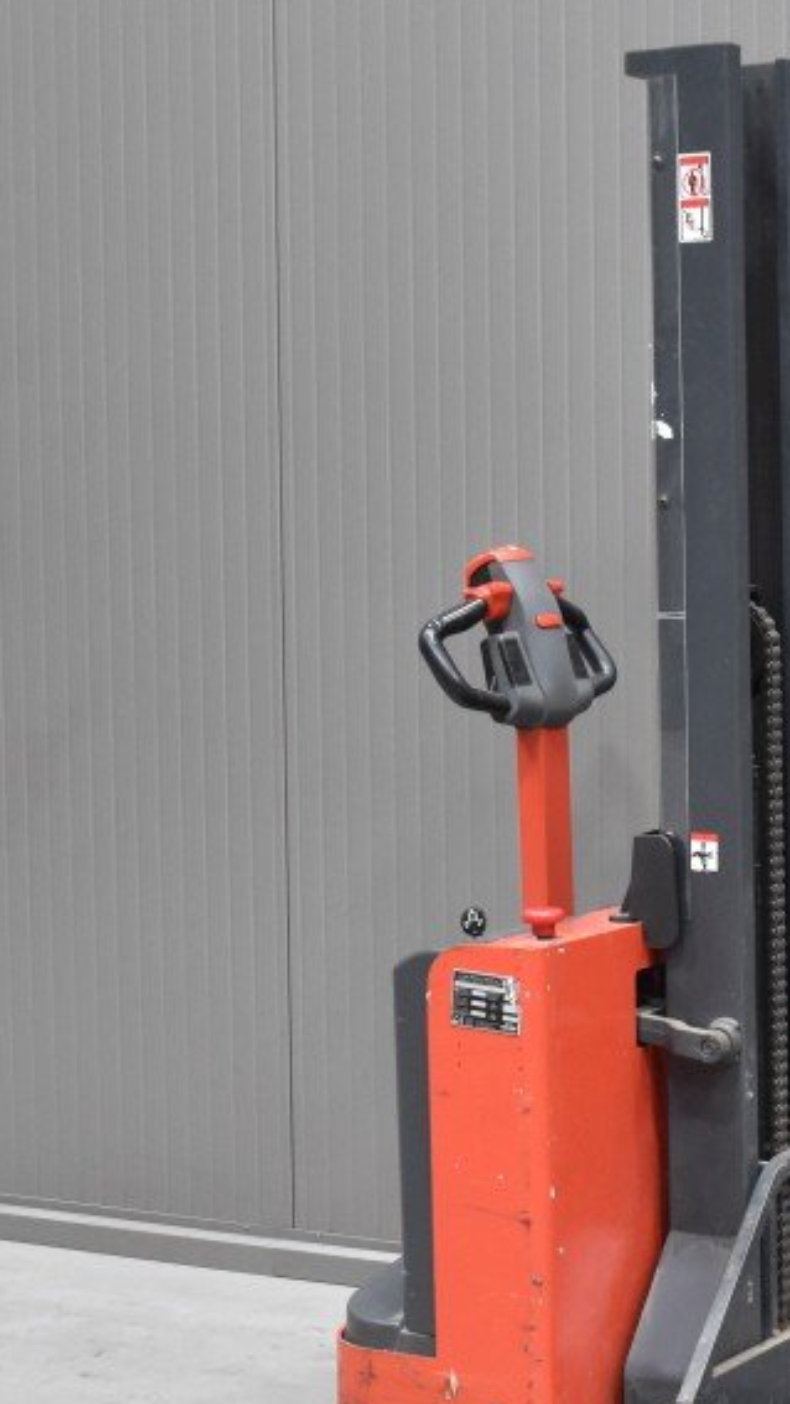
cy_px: 797
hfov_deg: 14.3
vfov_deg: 25.5
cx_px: 807
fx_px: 3095
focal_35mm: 83
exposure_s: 1/40
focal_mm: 25
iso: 1600
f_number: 5
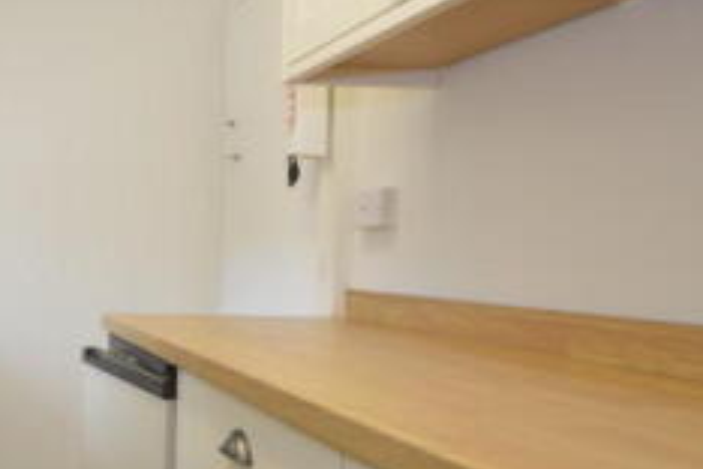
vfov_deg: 31.9
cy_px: 265
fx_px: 820
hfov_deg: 38.2
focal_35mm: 42
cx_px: -78
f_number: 4
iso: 900
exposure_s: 1/60
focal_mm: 10
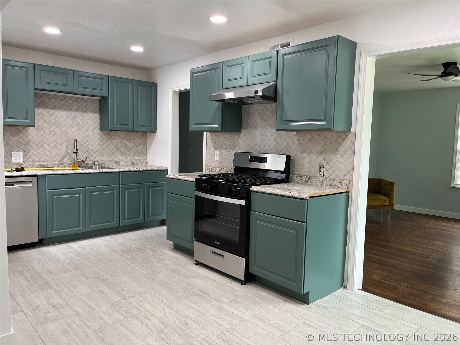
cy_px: 172
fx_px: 346
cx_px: 230
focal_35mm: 26
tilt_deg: -6.3
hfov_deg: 67.3
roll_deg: -1.4
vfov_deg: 53.1
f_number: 1.6
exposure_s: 1/120
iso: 125
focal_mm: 5.1
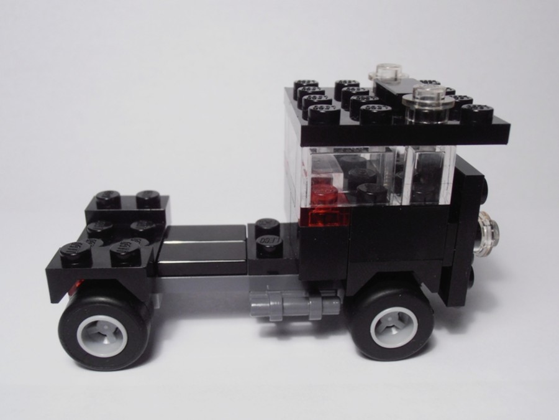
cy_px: 210
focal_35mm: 37
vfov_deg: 38.7
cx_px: 280
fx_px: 597
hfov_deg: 50.1
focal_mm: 6.61
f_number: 3.9
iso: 80
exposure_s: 1/50
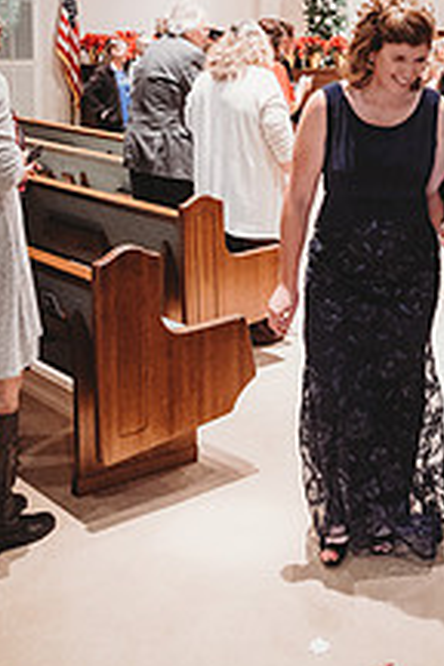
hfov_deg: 25.6
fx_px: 925
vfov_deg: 37.6
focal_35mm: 50
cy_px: 96
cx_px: 450
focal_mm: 24
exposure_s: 1/200
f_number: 4
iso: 8000
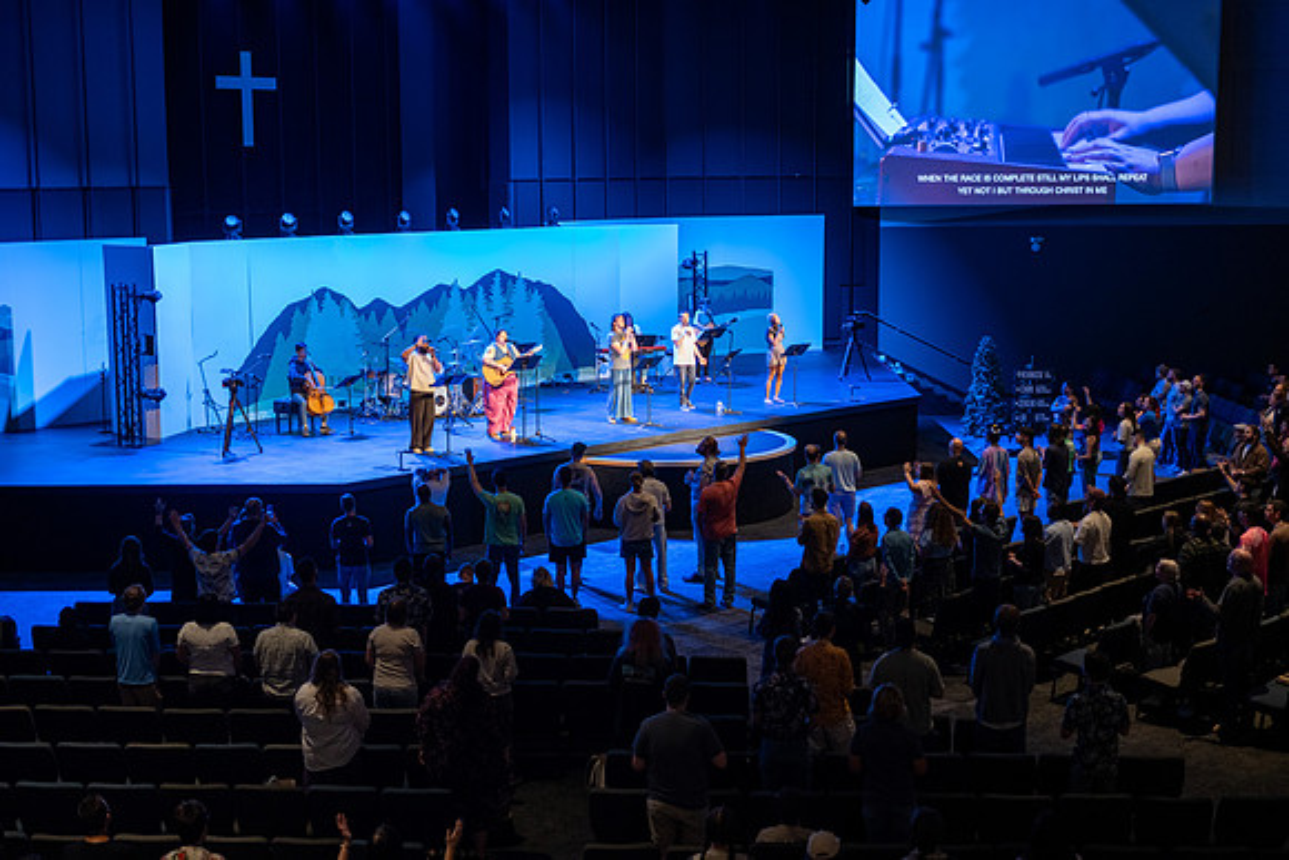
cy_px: 430
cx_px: 644
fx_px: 1791
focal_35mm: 50
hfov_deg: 39.6
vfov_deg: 27.0
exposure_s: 1/50
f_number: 1.4
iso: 640
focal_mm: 33
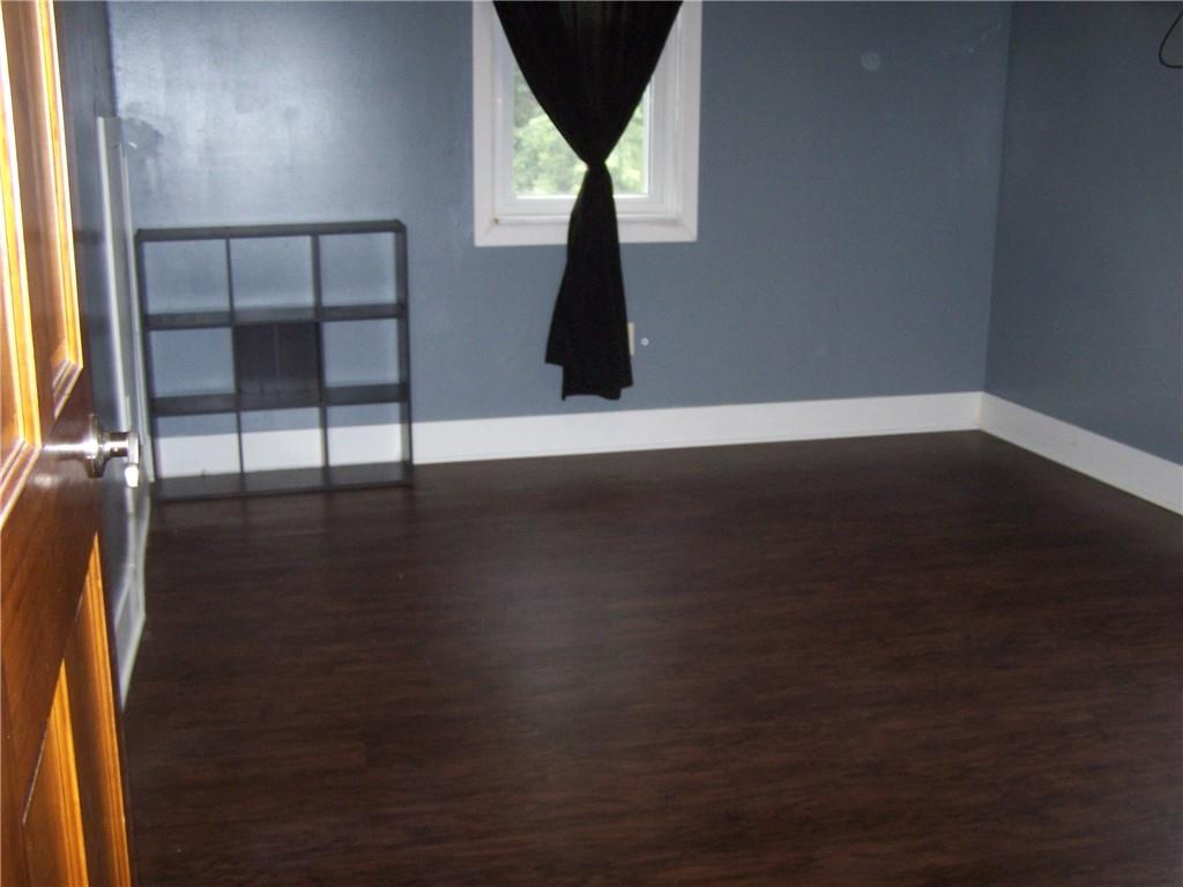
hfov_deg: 49.0
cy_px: 444
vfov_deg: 37.7
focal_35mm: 38
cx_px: 592
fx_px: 1299
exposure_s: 1/60
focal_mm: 6.3
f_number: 2.8
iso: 140
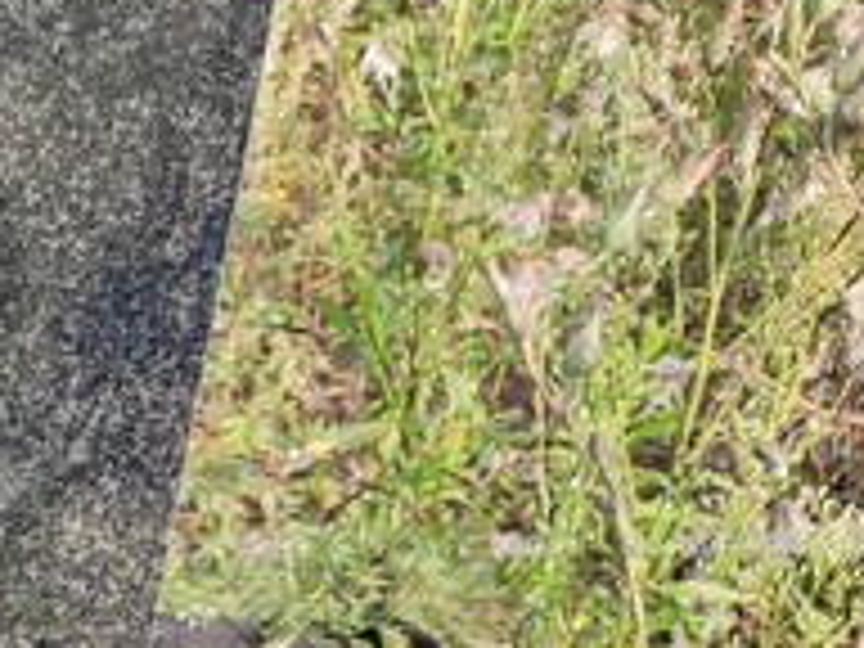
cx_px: -837
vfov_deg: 13.8
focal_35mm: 104
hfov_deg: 15.4
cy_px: 814
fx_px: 2596
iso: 50
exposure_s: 1/242
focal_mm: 6.04
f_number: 1.9
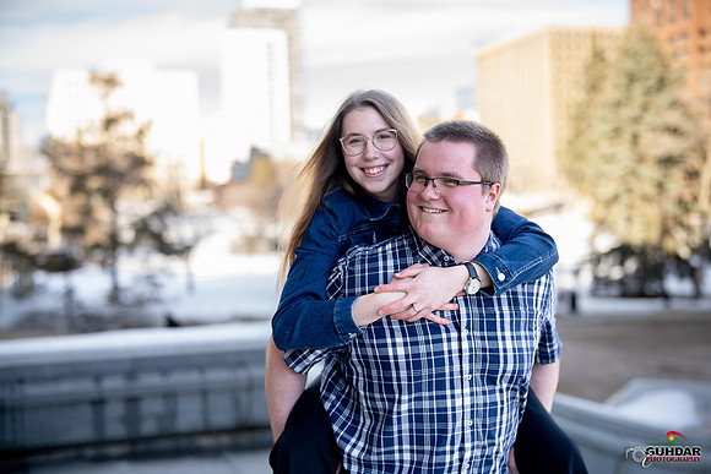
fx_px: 988
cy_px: 237
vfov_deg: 27.0
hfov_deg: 39.6
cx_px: 356
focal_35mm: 50
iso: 1000
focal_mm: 50
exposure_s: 1/6400
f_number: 1.8
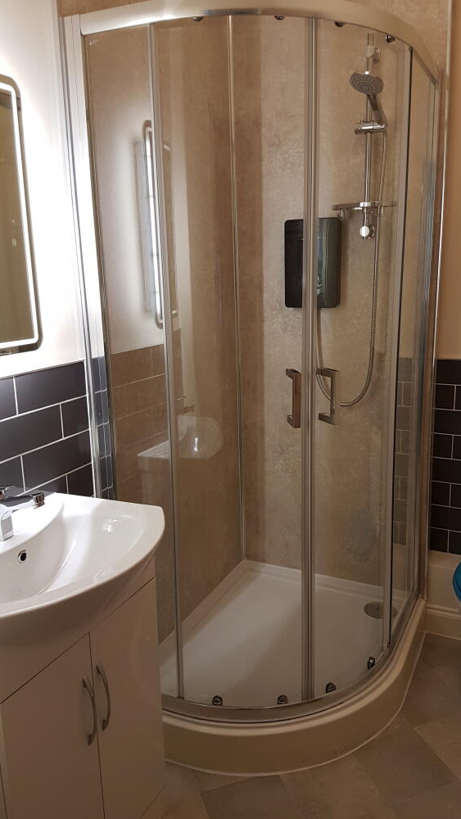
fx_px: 630
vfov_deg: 66.1
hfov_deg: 40.1
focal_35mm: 29
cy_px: 410
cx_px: 260
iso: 80
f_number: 1.7
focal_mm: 4.2
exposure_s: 1/60
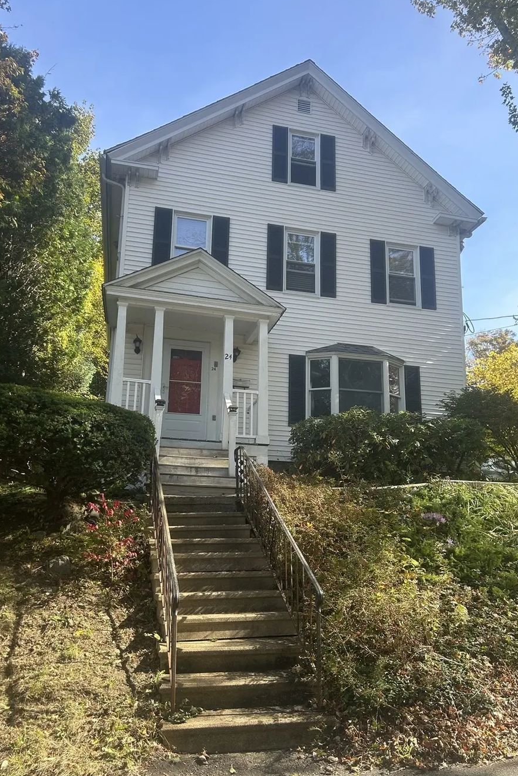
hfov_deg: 46.4
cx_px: 263
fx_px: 604
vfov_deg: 65.5
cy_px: 398
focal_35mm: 28
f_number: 1.5
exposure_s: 1/797
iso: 50
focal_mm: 5.7
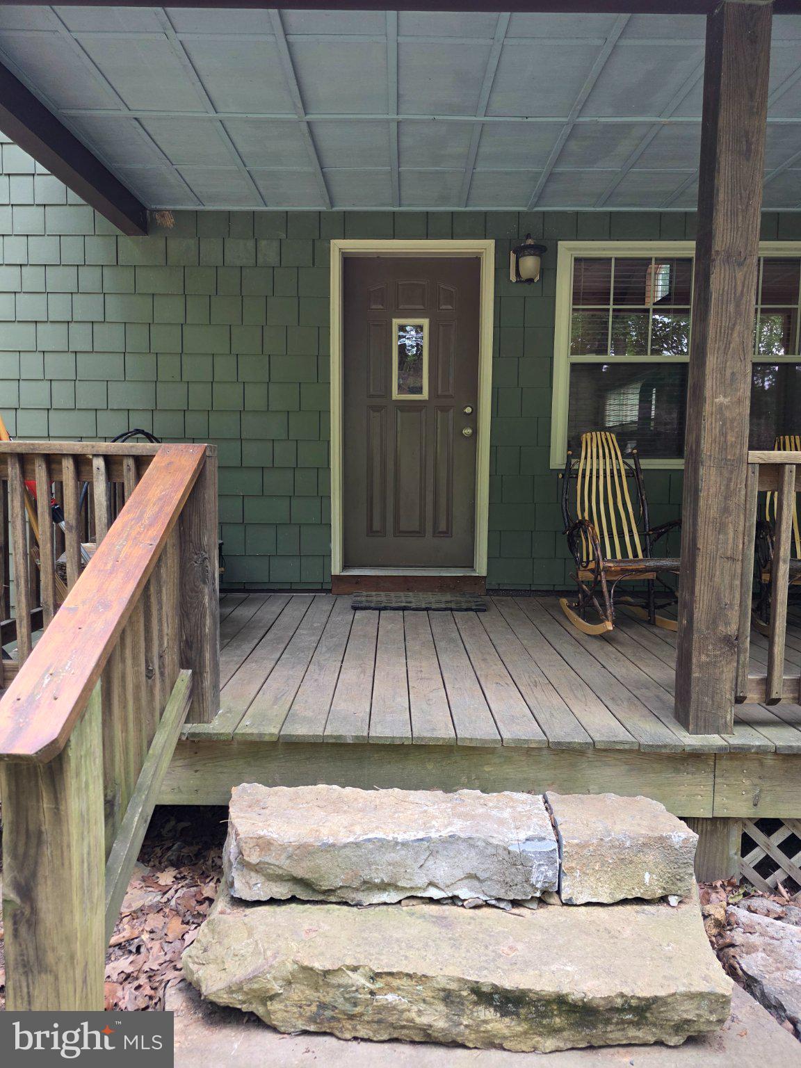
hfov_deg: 58.9
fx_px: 710
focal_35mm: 23
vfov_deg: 73.9
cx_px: 400
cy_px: 534
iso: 125
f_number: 1.7
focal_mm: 6.3
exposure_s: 1/180
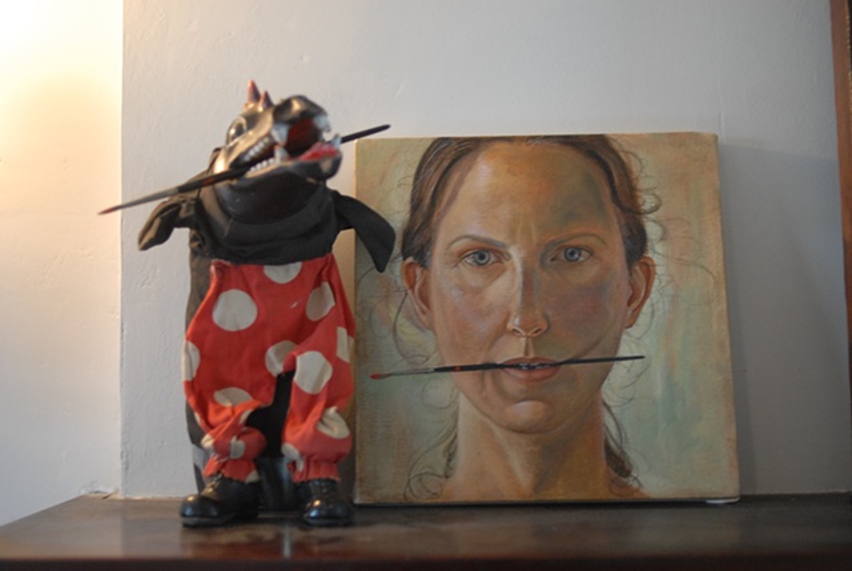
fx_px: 1244
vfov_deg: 25.8
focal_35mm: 52
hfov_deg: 37.8
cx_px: 426
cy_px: 286
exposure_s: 1/20
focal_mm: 35
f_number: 2
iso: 800
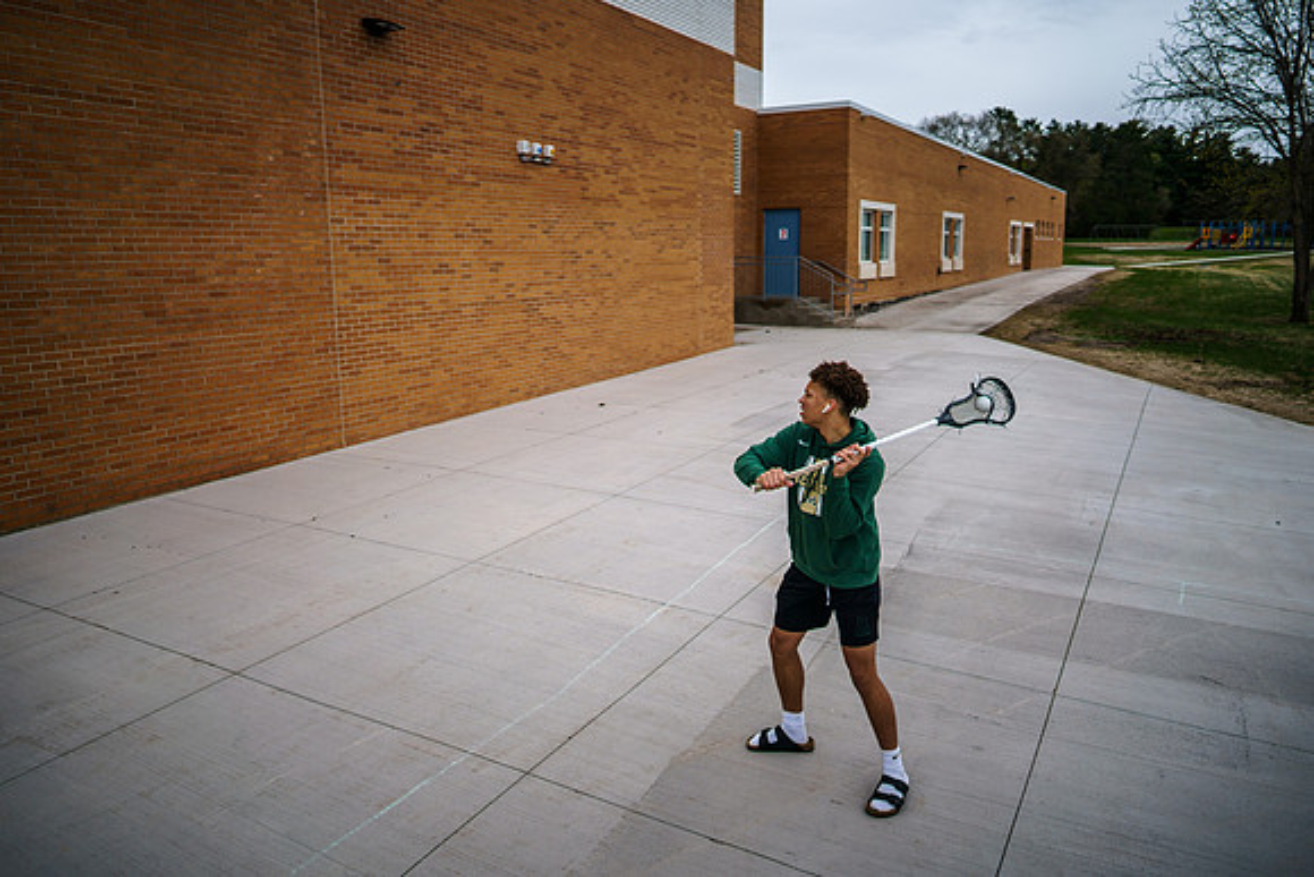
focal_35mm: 26
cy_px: 407
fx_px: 945
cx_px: 664
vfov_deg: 49.7
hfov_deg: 69.6
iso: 100
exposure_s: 1/8000
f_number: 1.4
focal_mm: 24
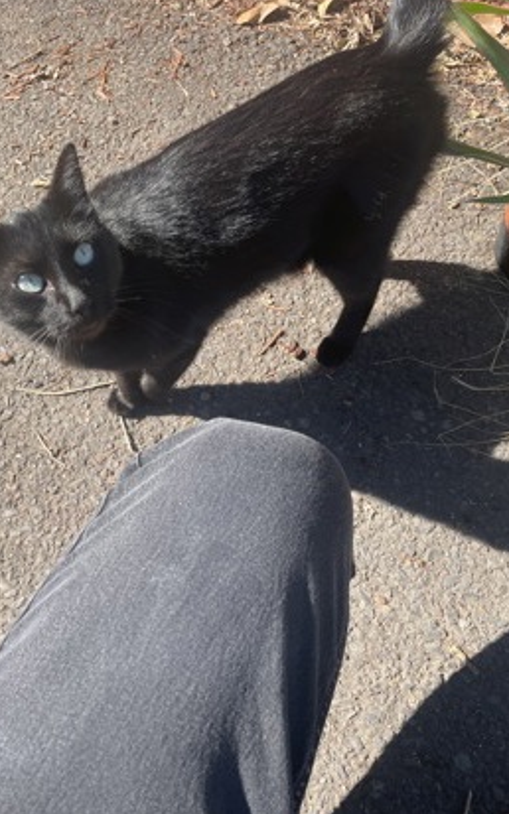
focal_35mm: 28
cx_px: 204
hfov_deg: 44.3
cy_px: 404
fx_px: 622
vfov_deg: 66.5
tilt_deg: -65.2
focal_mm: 4.2
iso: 32
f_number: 1.6
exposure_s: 1/910
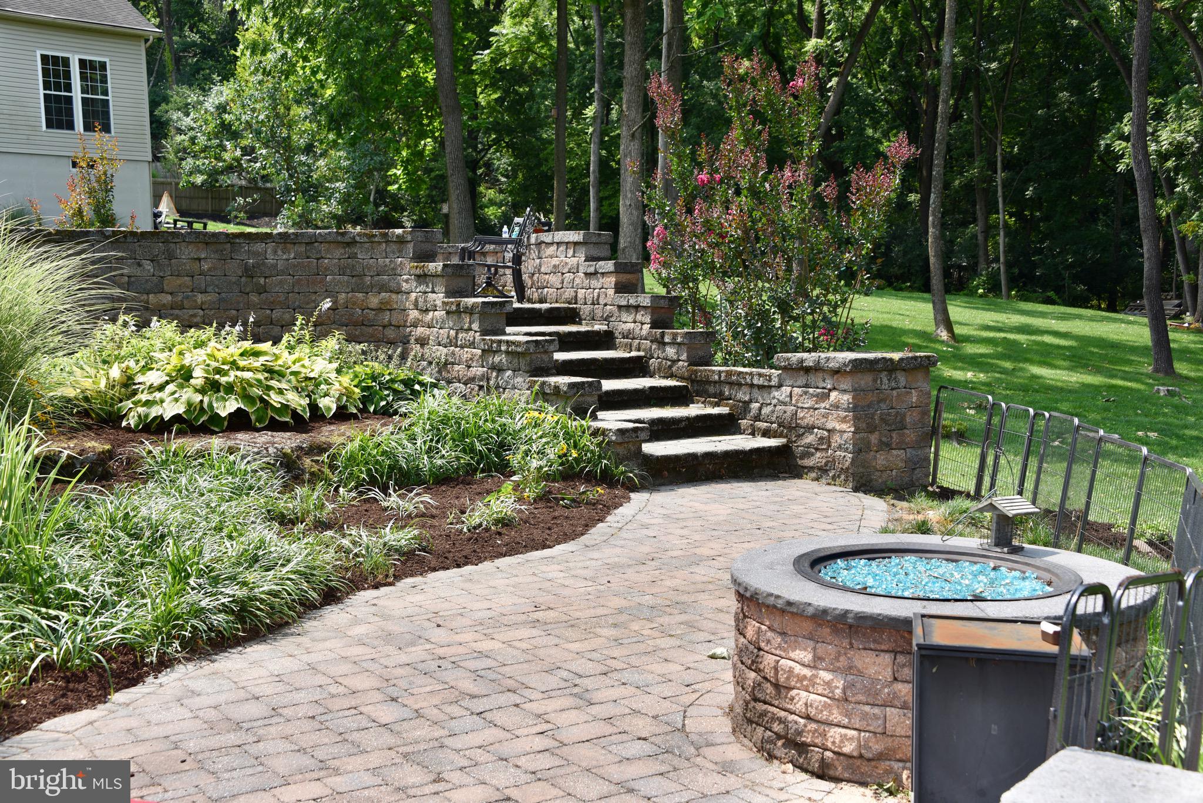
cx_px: 602
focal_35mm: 45
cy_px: 402
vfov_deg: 29.9
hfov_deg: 43.6
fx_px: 1504
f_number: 8
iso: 100
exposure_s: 1/200
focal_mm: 45
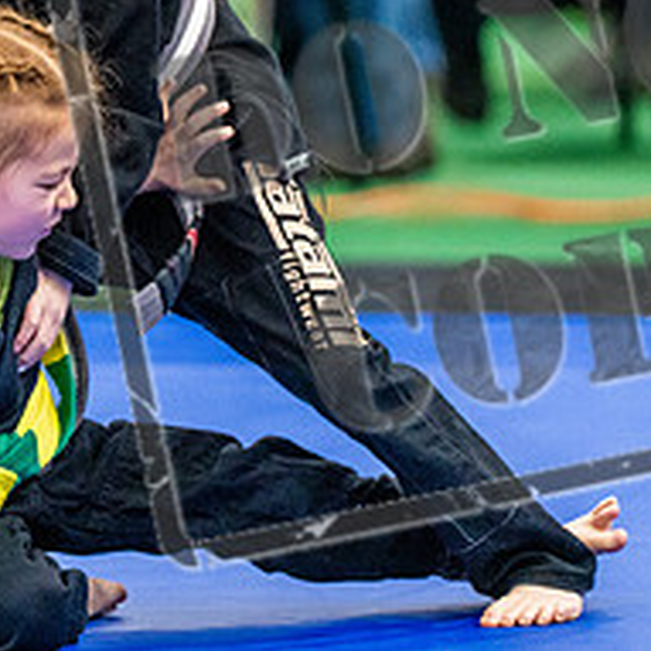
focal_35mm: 516
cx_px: 51
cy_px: -5
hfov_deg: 3.4
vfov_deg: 3.4
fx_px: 10979
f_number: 2.8
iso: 5000
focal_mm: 200
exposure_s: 1/500
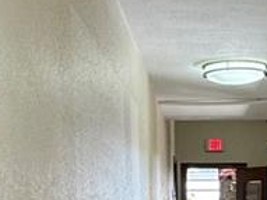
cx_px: 235
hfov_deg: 21.8
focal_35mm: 88
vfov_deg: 15.7
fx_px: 678
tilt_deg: -7.4
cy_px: 284
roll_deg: +1.2
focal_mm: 2.22
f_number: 2.2
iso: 250
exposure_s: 1/60
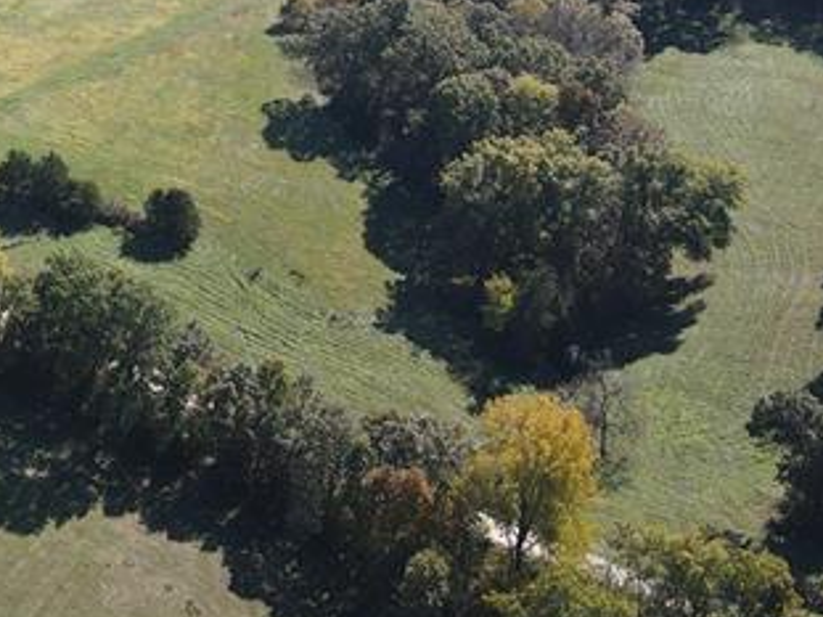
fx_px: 1878
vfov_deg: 17.4
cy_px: -199
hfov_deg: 22.3
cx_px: -225
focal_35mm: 79
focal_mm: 4.5
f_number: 2.8
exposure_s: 1/350
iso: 100
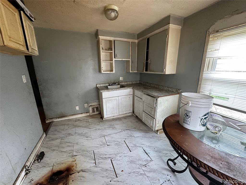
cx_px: 123
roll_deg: +1.1
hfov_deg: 102.1
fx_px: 99
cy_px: 92
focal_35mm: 14
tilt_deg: -13.4
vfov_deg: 85.7
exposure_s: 1/71
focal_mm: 2.22
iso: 320
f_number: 2.2
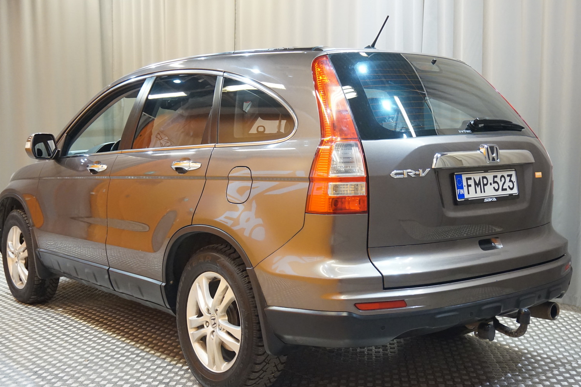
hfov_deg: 44.9
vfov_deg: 30.8
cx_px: 291
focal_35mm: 44
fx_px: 702
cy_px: 208
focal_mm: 27
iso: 2000
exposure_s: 1/160
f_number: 4.5
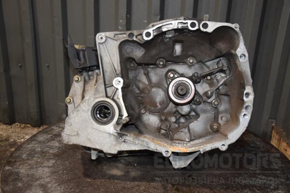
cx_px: 145
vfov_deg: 34.2
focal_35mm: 39
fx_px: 314
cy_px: 96
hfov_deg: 49.6
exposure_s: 1/60
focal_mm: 26
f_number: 5
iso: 800
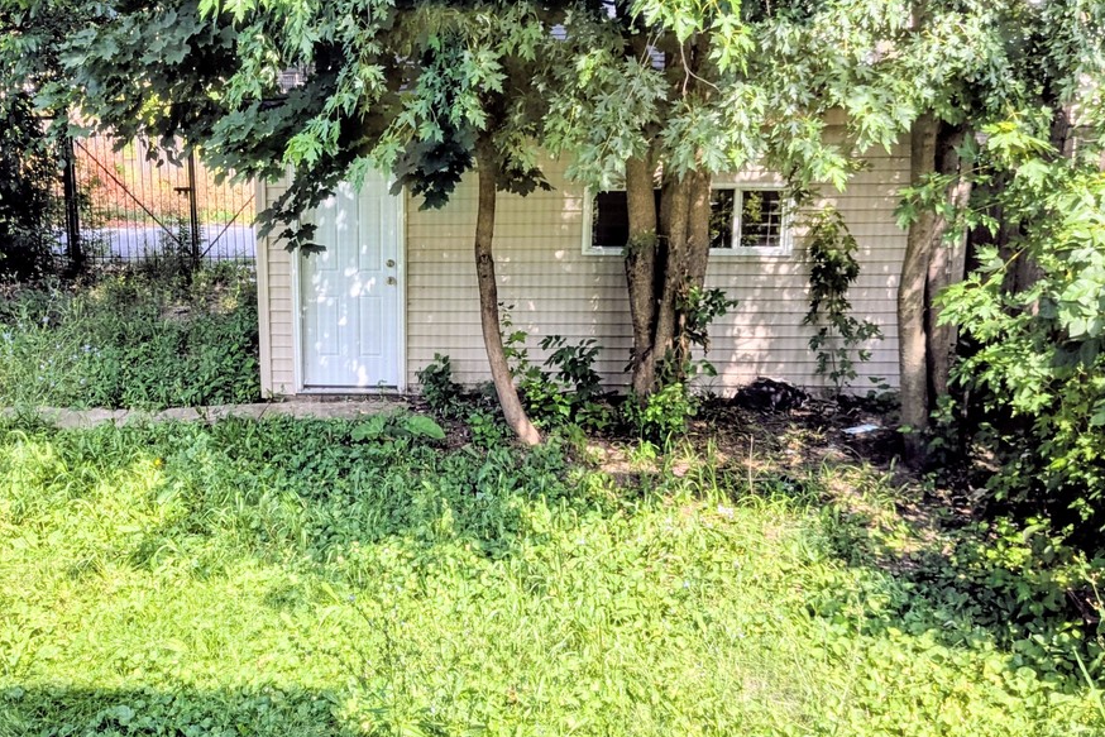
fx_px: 1259
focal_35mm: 41
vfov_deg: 32.6
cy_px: 311
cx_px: 396
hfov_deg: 46.9
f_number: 1.85
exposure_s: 1/291
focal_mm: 6.81
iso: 37
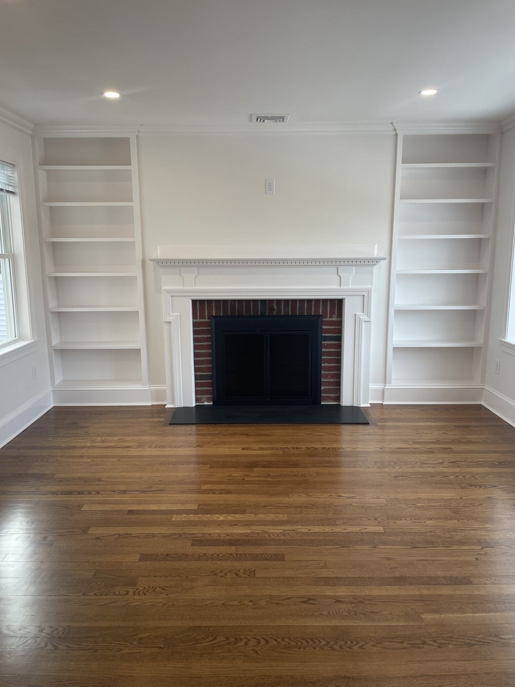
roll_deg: +0.9
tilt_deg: -10.2
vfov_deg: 67.3
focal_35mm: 26
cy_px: 344
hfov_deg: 53.1
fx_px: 516
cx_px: 258
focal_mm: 4.2
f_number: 1.6
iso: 40
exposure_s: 1/120
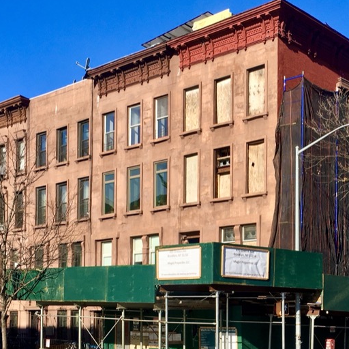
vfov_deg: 41.8
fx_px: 456
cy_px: 158
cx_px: 246
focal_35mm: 40
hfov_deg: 41.1
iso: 25
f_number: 2.2
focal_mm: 4.15
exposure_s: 1/1183
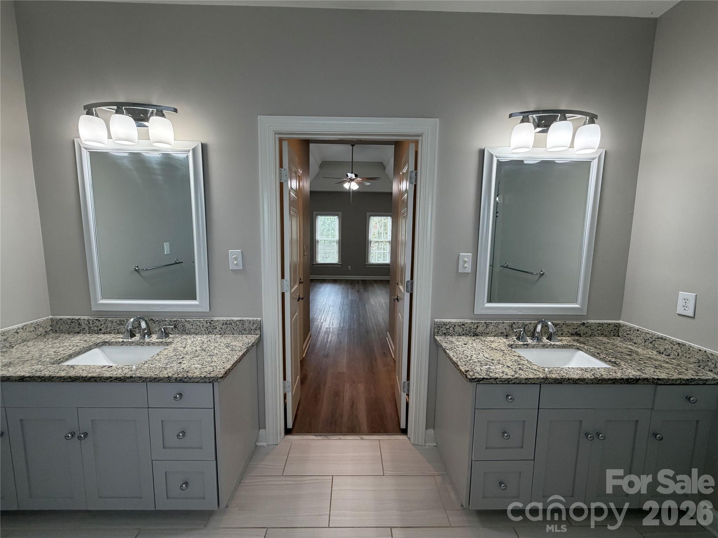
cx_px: 359
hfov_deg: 102.1
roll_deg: -0.3
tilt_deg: -6.6
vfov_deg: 85.7
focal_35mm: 14
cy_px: 269
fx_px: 290
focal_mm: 2.22
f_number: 2.2
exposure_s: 1/120
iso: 200
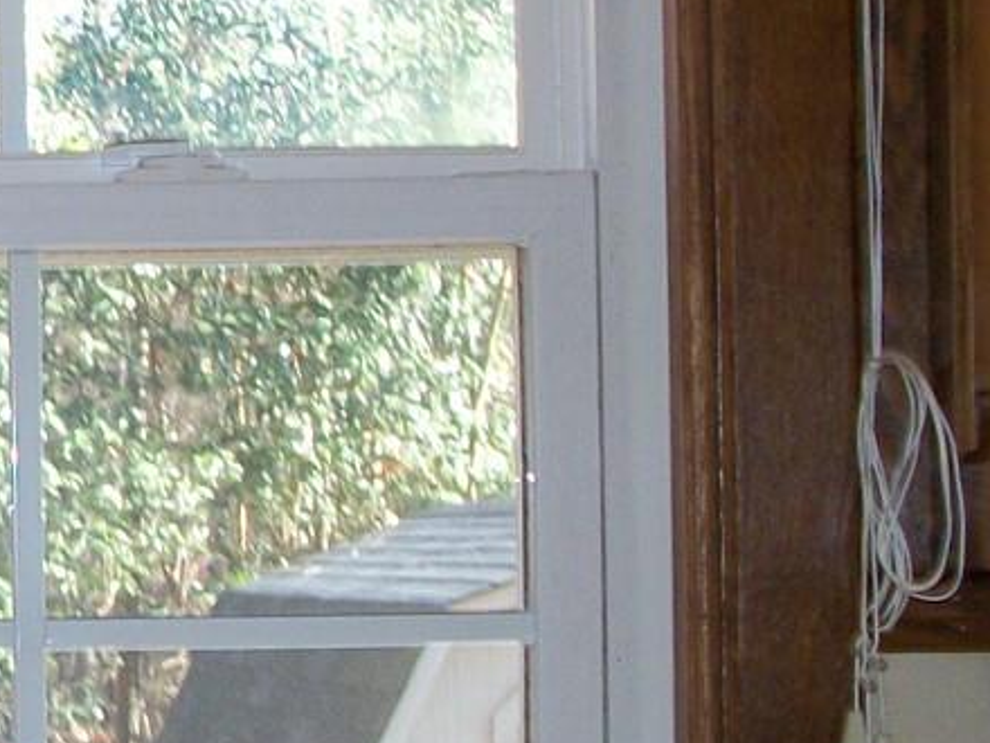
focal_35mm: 149
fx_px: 4261
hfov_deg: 12.7
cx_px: -376
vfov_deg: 9.9
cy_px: 590
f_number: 2.9
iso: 80
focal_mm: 5.7
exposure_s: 1/80
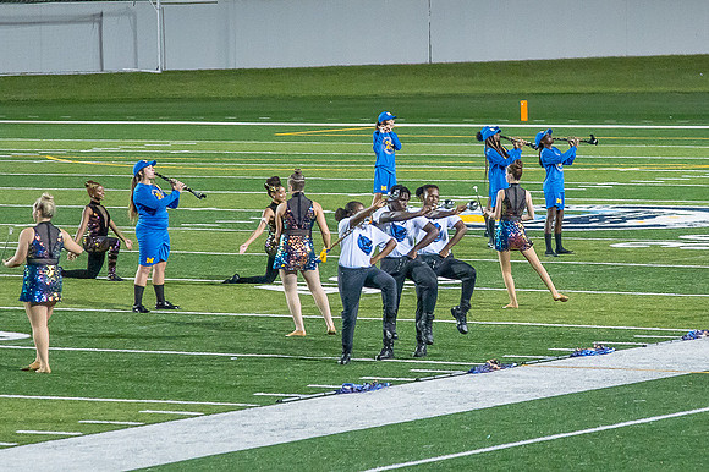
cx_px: 502
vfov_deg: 5.2
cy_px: 198
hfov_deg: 7.8
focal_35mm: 263
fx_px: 5182
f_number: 4
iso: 2000
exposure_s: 1/200
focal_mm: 120
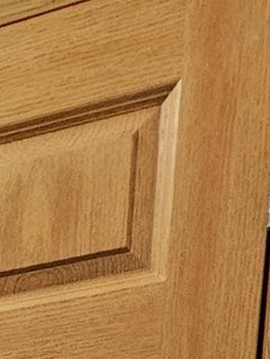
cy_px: 967
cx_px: -479
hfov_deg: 11.2
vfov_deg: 12.7
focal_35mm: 97
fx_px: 1008
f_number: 2.2
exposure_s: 1/60
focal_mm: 2.2
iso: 400
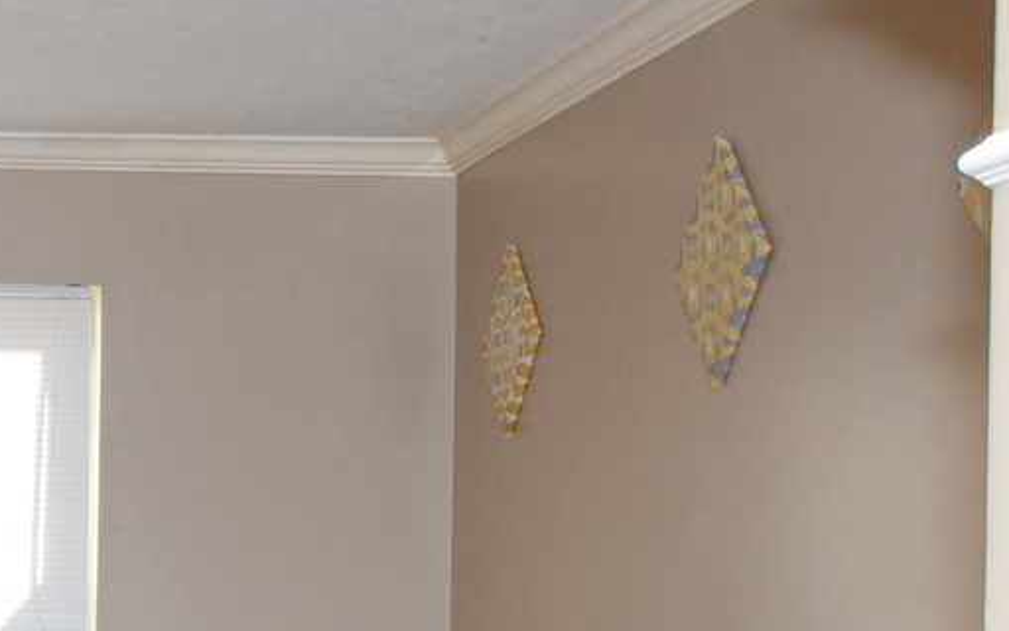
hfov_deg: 21.9
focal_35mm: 84
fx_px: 2314
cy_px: 530
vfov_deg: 15.4
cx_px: -338
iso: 200
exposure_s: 1/60
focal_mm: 13
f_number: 4
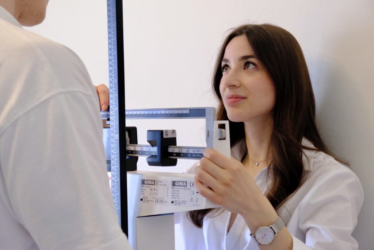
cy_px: 125
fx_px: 696
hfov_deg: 30.1
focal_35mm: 67
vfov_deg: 20.3
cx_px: 187
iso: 6400
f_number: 6.4
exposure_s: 1/125
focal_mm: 44.4
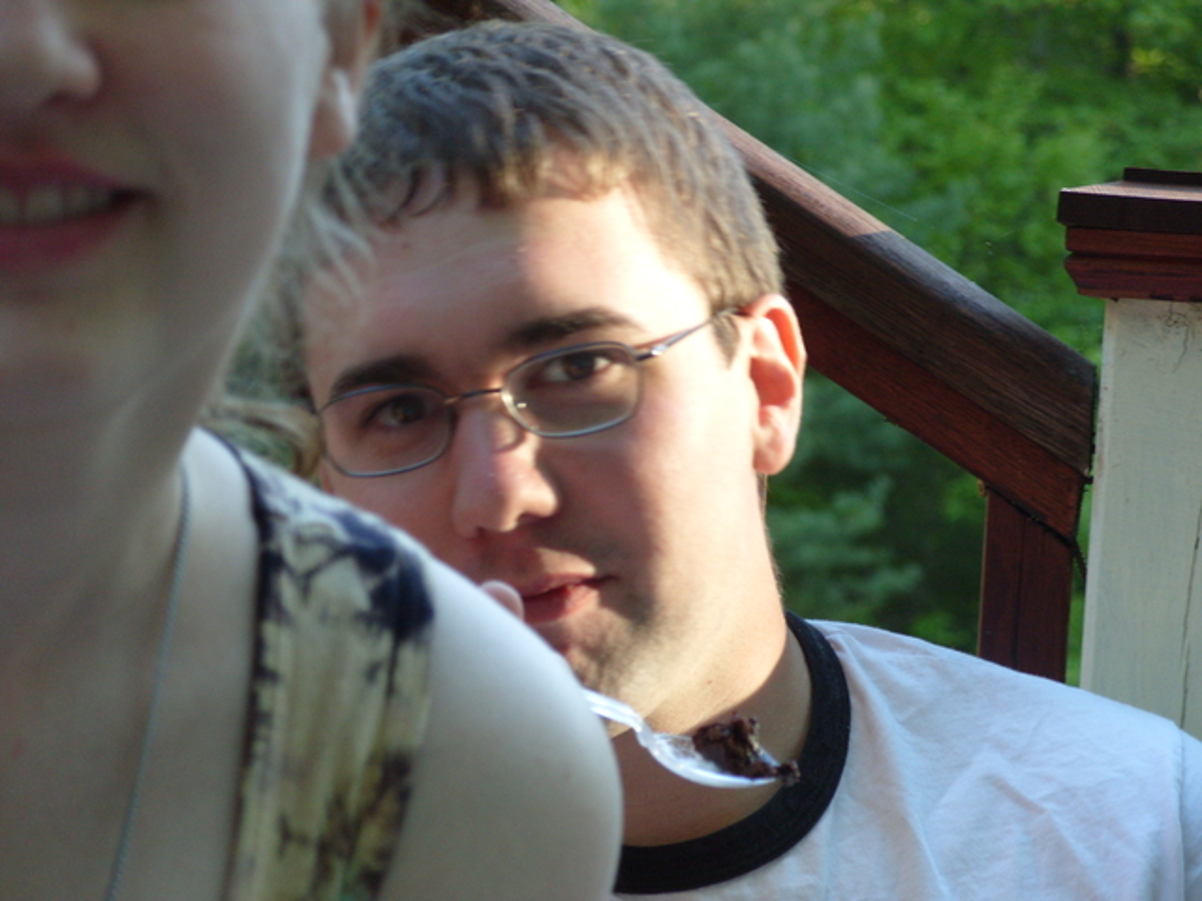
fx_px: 4445
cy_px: 450
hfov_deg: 15.4
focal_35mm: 128
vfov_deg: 11.6
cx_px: 601
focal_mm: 28.5
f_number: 3.9
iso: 200
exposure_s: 1/90
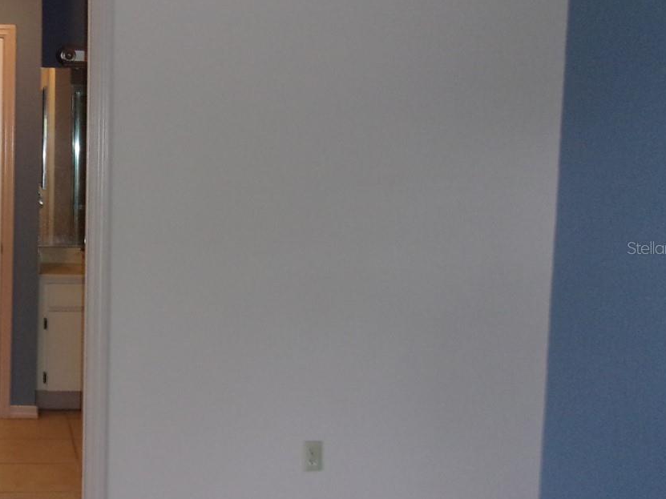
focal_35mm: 52
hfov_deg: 34.7
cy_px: 247
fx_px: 1000
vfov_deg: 28.0
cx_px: 62
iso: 200
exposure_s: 1/34
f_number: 3
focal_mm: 4.9
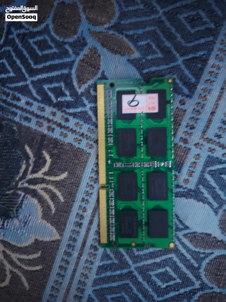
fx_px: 209
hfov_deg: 56.8
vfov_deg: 71.6
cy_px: 151
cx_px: 113
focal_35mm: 24
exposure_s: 1/11.1
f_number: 1.75
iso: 8000
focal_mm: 5.25
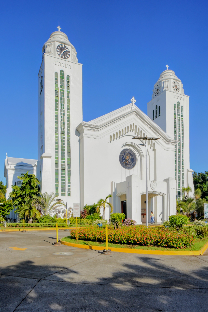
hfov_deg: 67.4
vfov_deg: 90.0
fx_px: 156
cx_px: 104
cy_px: 156
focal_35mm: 18
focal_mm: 18
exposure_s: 1/500
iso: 100
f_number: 5.6
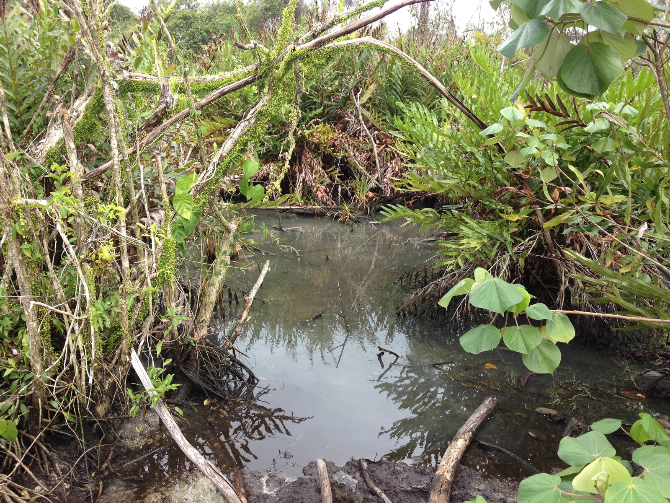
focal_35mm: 35
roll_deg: -0.2
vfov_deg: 40.7
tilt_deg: -17.4
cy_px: 252
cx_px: 335
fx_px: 677
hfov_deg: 52.6
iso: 50
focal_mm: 4.28
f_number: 2.4
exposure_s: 1/228
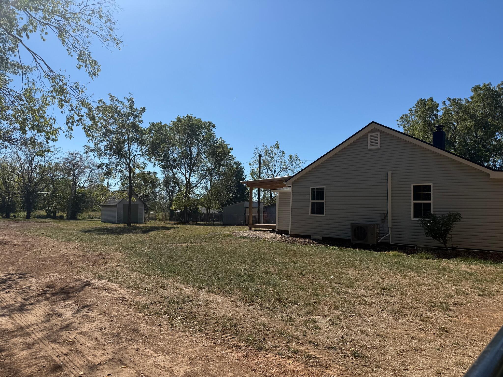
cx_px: 252
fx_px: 349
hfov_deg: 71.6
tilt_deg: +4.4
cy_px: 188
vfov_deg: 56.8
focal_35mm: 24
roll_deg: -1.5
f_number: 1.78
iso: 80
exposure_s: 1/6173
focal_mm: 6.76
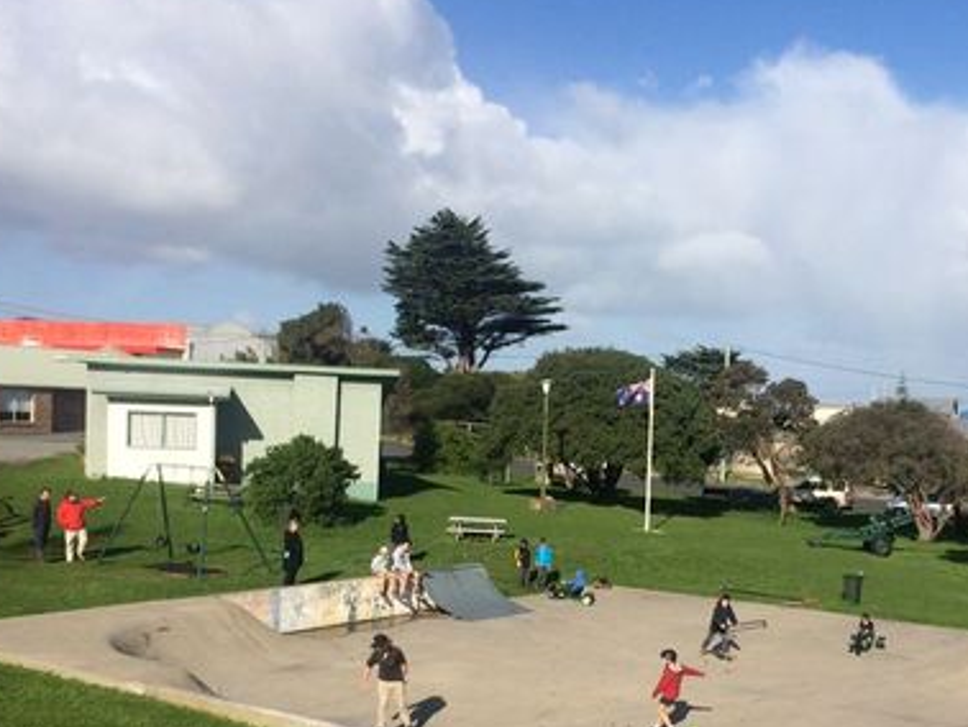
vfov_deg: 31.2
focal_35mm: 46
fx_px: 1287
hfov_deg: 40.7
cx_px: 648
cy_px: 499
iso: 32
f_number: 2.2
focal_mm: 4.15
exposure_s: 1/3425
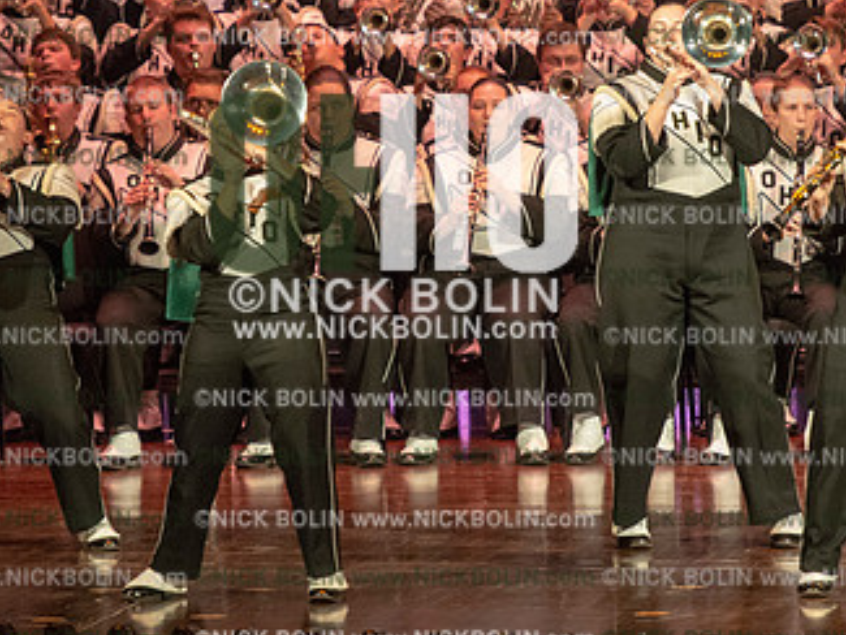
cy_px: 216
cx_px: 393
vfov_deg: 3.8
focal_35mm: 394
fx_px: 9633
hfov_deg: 5.0
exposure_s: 1/200
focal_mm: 230
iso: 8000
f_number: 5.6
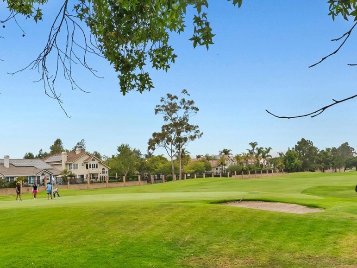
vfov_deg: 31.5
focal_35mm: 46
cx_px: 131
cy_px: 144
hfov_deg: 40.9
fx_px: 474
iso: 250
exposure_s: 1/320
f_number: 10
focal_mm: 24
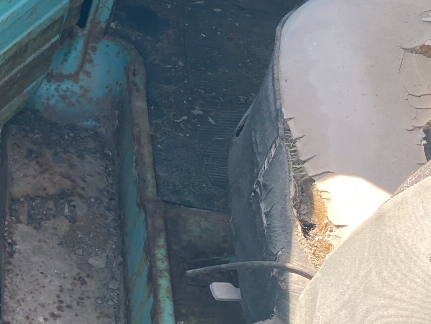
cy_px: 96
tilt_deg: -40.8
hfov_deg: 22.0
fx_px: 959
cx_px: -169
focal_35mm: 77
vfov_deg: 19.1
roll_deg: -1.3
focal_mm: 4.25
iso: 32
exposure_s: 1/179
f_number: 1.8
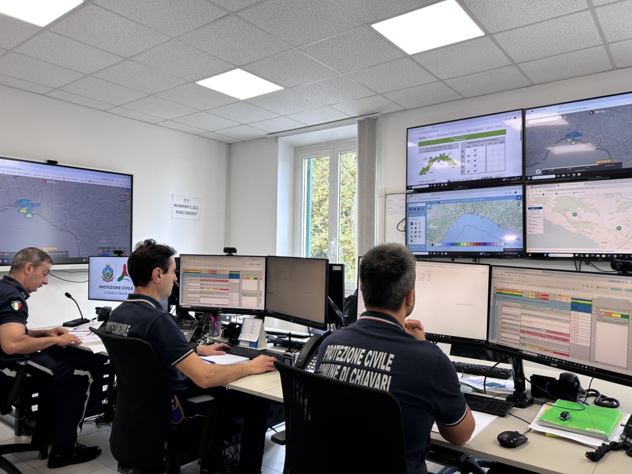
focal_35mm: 26
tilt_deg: +2.6
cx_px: 316
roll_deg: -0.9
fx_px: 475
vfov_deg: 53.1
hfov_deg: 67.3
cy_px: 237
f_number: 1.5
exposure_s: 1/120
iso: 40
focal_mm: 5.7
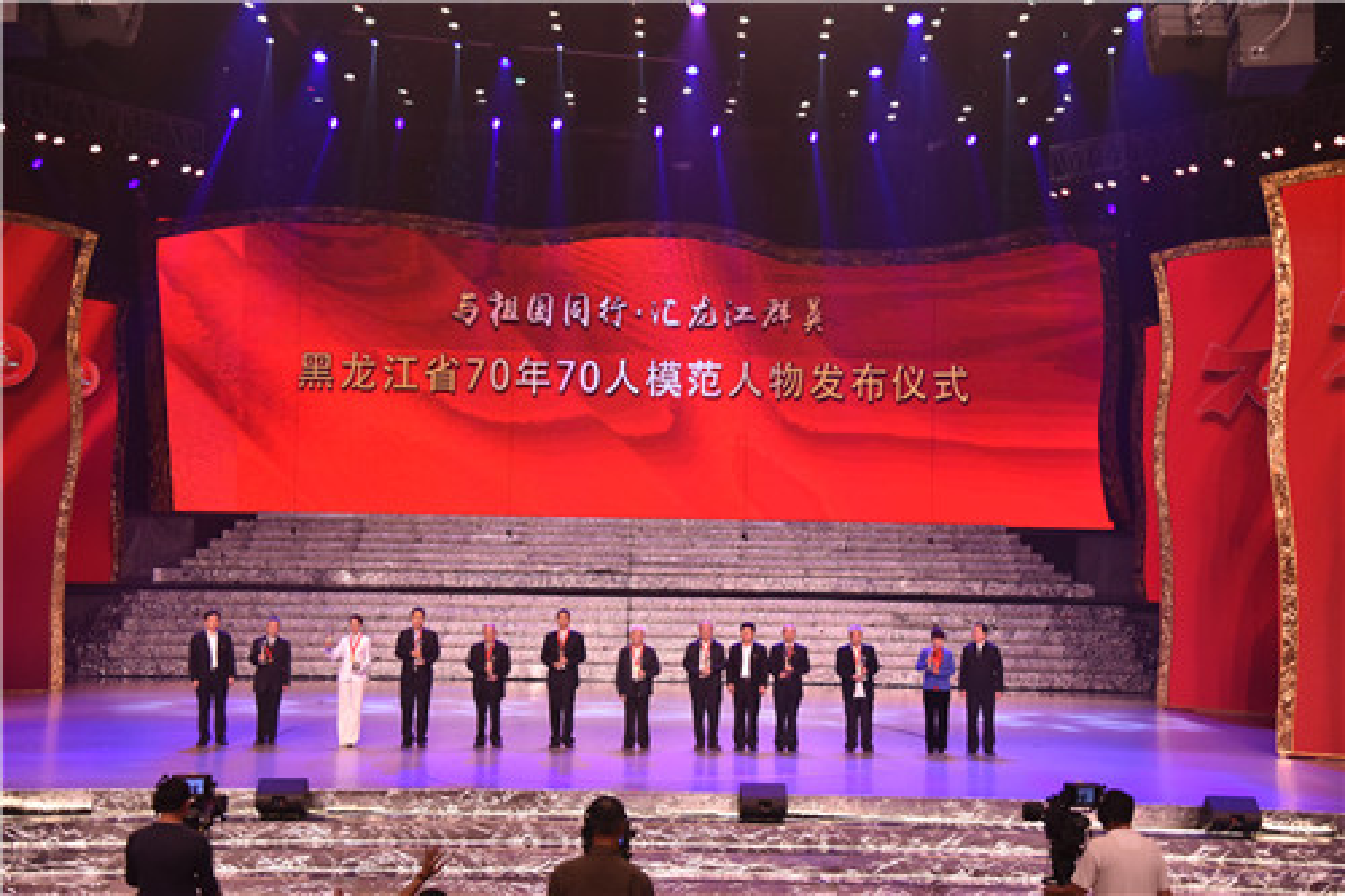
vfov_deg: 27.0
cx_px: 672
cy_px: 448
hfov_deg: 39.6
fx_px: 1867
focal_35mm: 50
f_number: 4.5
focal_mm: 50
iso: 3200
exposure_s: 1/800
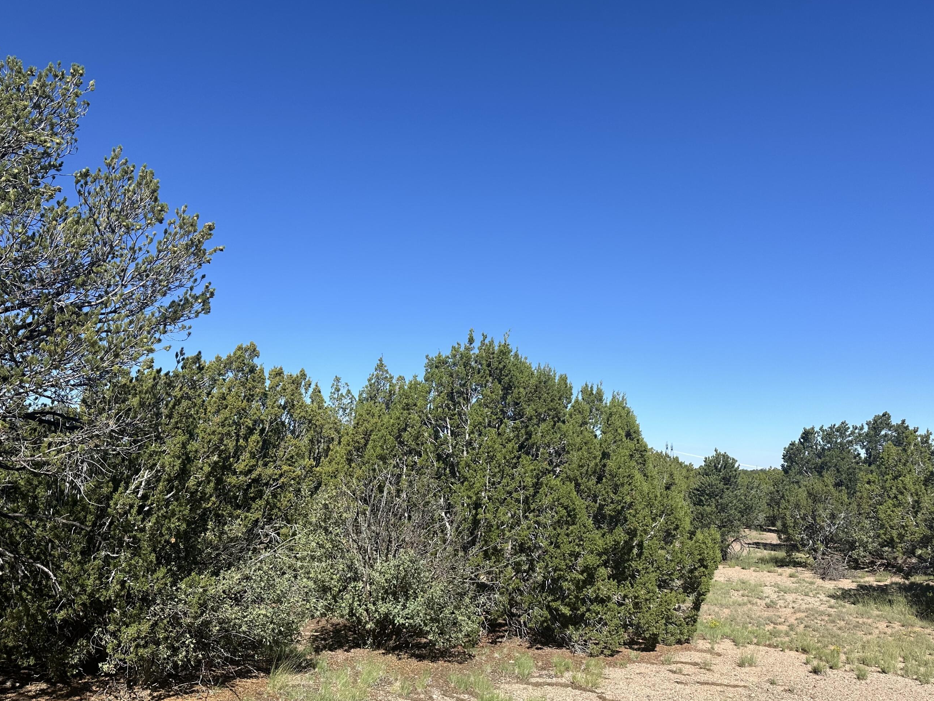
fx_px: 756
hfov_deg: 63.4
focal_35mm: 28
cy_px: 378
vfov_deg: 49.7
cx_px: 468
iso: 80
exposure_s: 1/4762
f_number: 1.78
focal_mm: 6.86
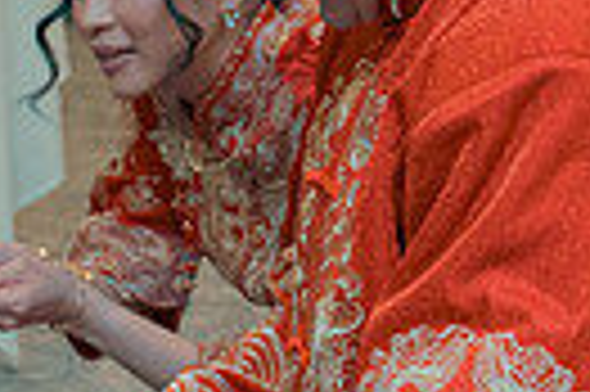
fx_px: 2472
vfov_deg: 9.1
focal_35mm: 151
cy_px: 182
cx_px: -225
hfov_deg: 13.0
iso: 2500
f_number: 3.5
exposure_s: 1/160
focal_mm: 34
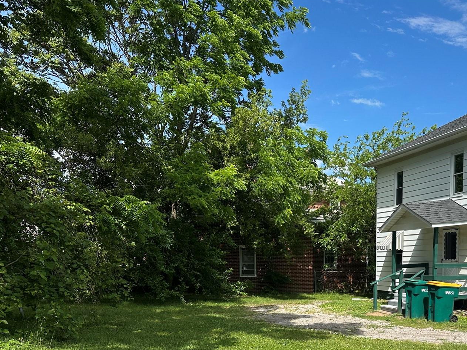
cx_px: 355
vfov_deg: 35.6
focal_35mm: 39
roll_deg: -0.4
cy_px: 280
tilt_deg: -1.9
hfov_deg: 46.0
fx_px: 526
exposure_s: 1/4545
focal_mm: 6.86
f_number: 1.78
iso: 80
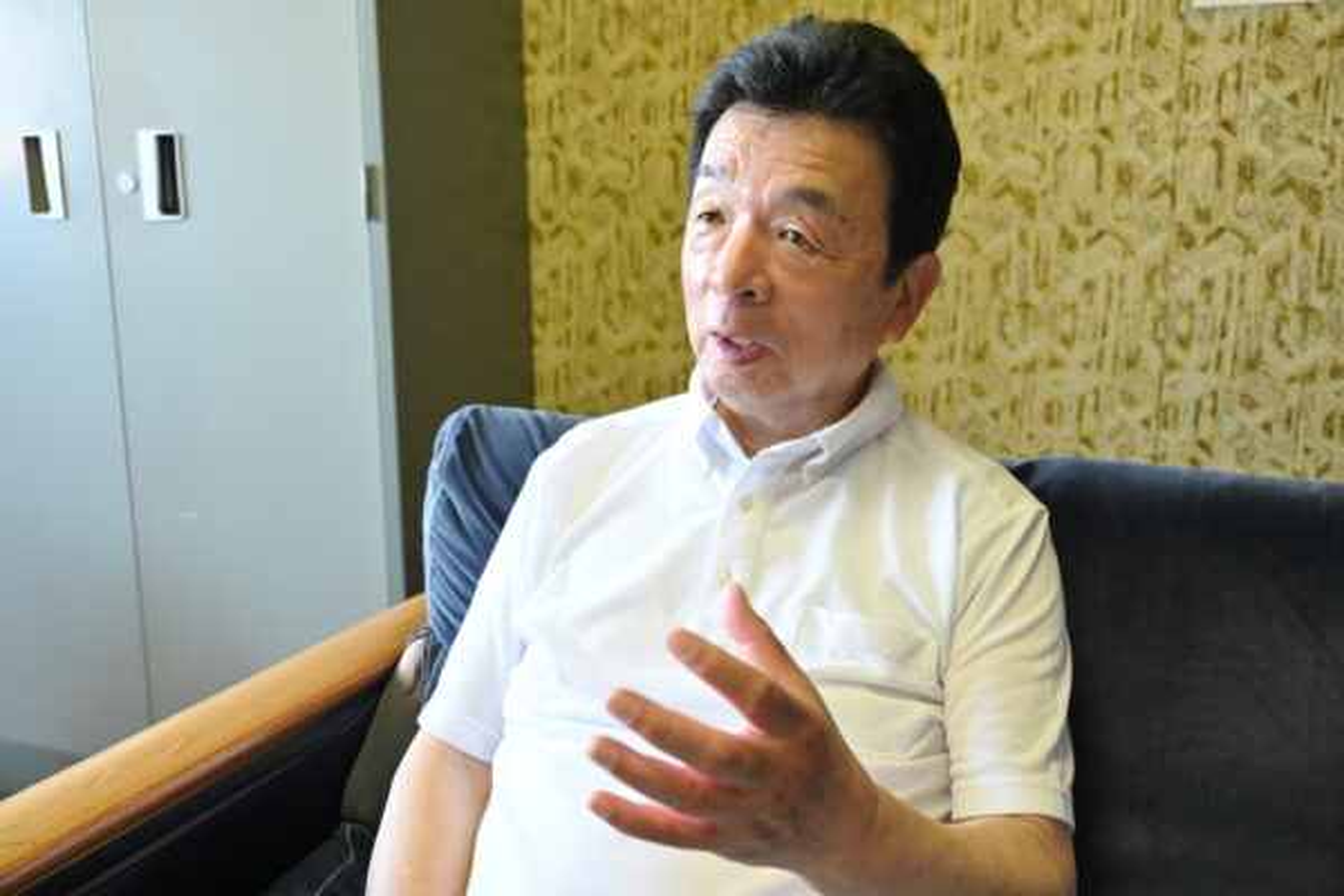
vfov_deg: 37.9
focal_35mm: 35
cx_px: 672
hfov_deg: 54.4
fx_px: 1307
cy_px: 448
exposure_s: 1/125
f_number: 4.8
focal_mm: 35
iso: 3200
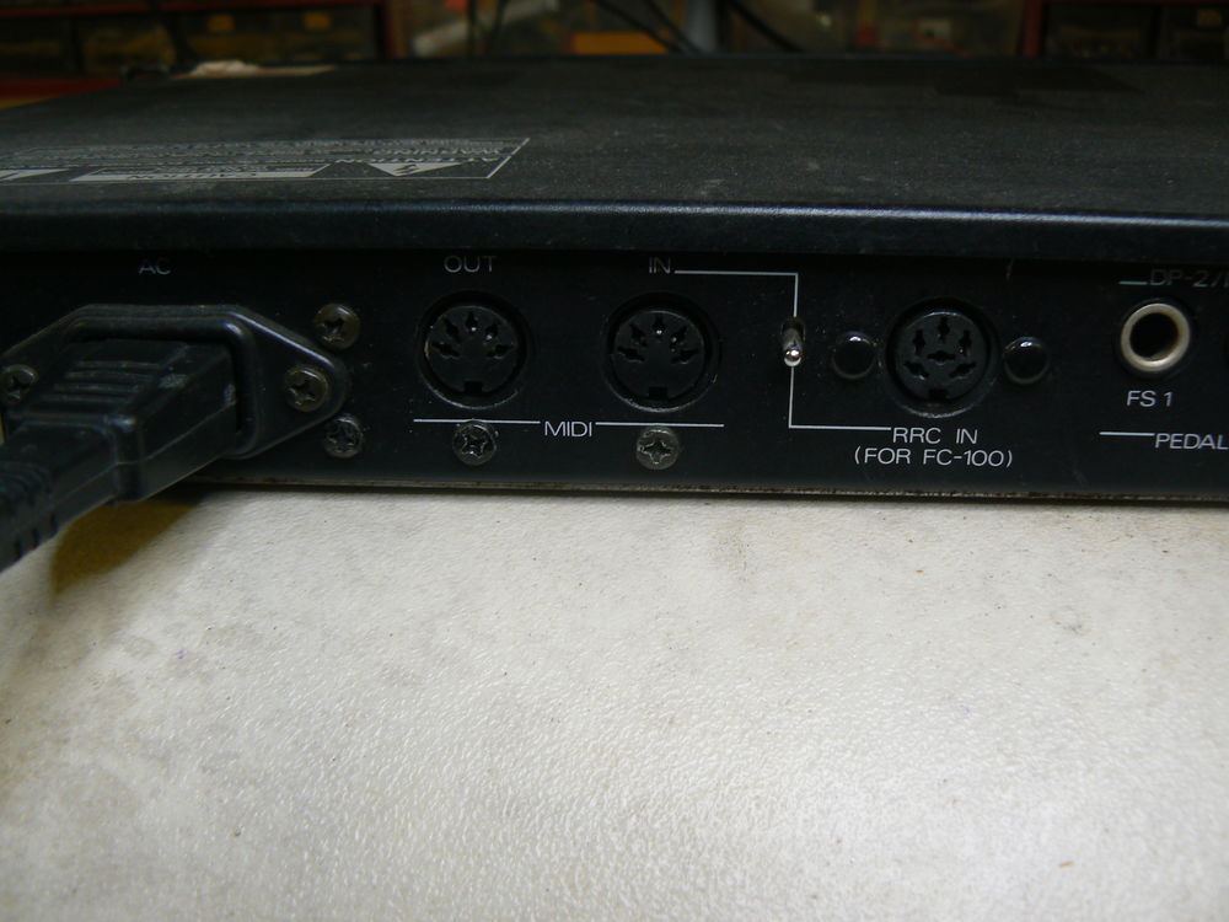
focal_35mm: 36
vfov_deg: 39.7
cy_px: 461
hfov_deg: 51.4
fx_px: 1278
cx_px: 614
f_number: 2.8
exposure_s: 1/40
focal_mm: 6
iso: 80
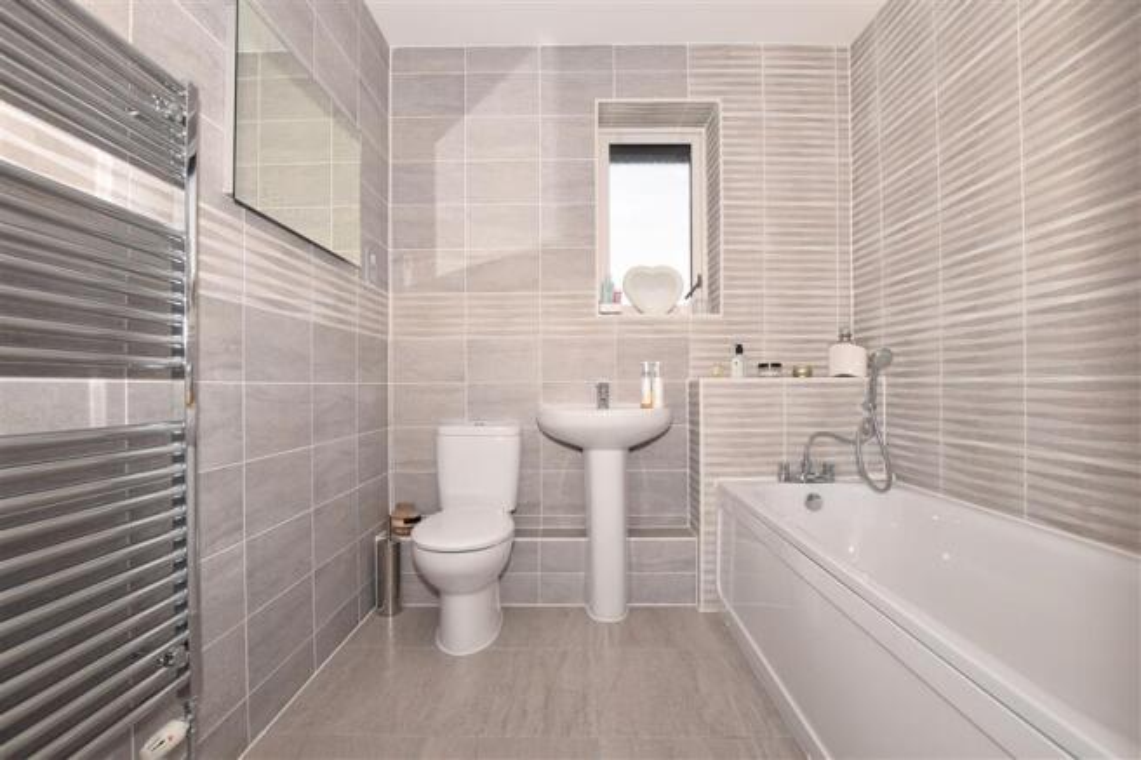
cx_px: 570
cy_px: 380
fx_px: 475
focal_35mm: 15
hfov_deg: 100.4
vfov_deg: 77.3
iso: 200
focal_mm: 10
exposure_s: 1/200
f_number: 9
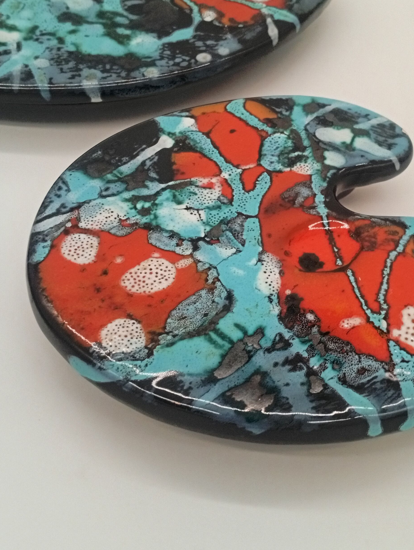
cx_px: 257
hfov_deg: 32.1
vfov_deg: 42.0
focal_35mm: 45
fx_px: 716
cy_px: 254
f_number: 1.8
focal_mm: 3.98
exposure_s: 1/50
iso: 59
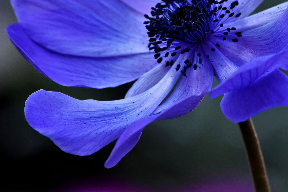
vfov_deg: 0.9
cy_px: 0
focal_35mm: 1485
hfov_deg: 1.4
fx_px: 11879
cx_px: 218
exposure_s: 1/200
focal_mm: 480
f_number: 6
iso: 1100
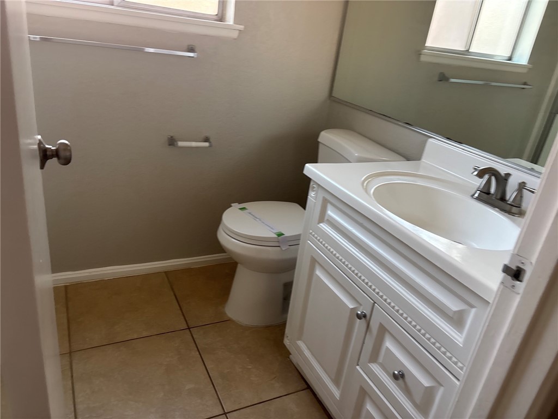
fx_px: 419
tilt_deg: -21.4
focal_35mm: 26
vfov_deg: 53.1
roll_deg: -6.9
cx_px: 279
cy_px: 210
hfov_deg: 67.3
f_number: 1.6
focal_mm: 5.96
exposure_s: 1/90
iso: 125
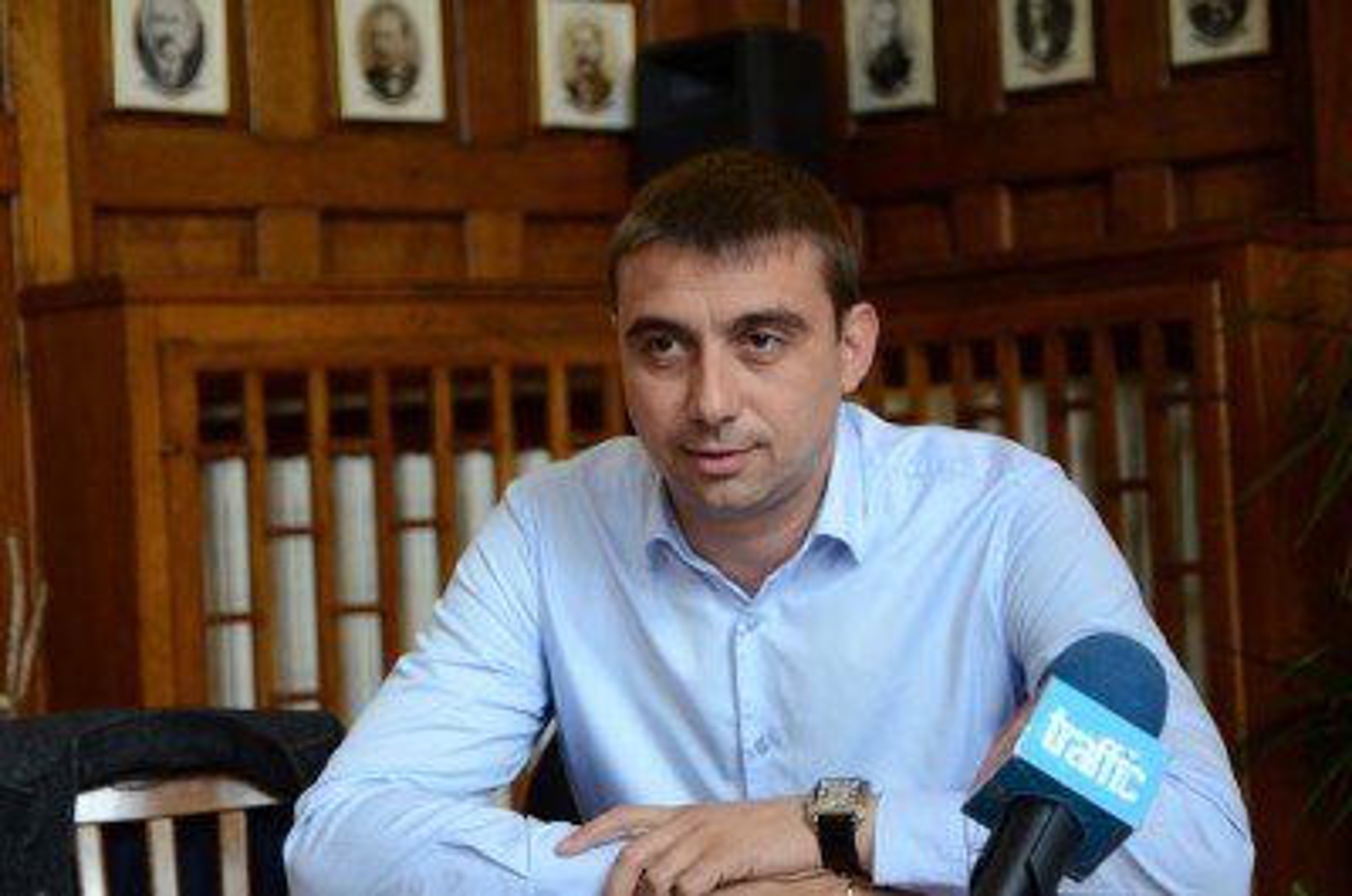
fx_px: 3486
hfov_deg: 22.0
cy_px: 448
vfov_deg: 14.6
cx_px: 676
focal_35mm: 93
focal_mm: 62
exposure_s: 1/100
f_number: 5.3
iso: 1600
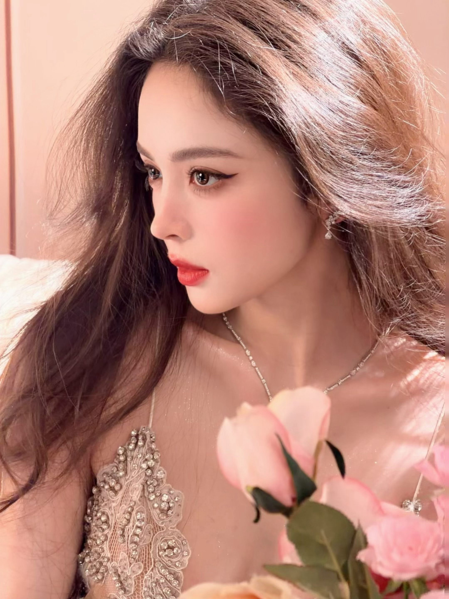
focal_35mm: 26
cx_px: 224
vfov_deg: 67.3
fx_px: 450
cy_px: 300
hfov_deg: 53.1
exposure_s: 1/60
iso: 125
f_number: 1.5
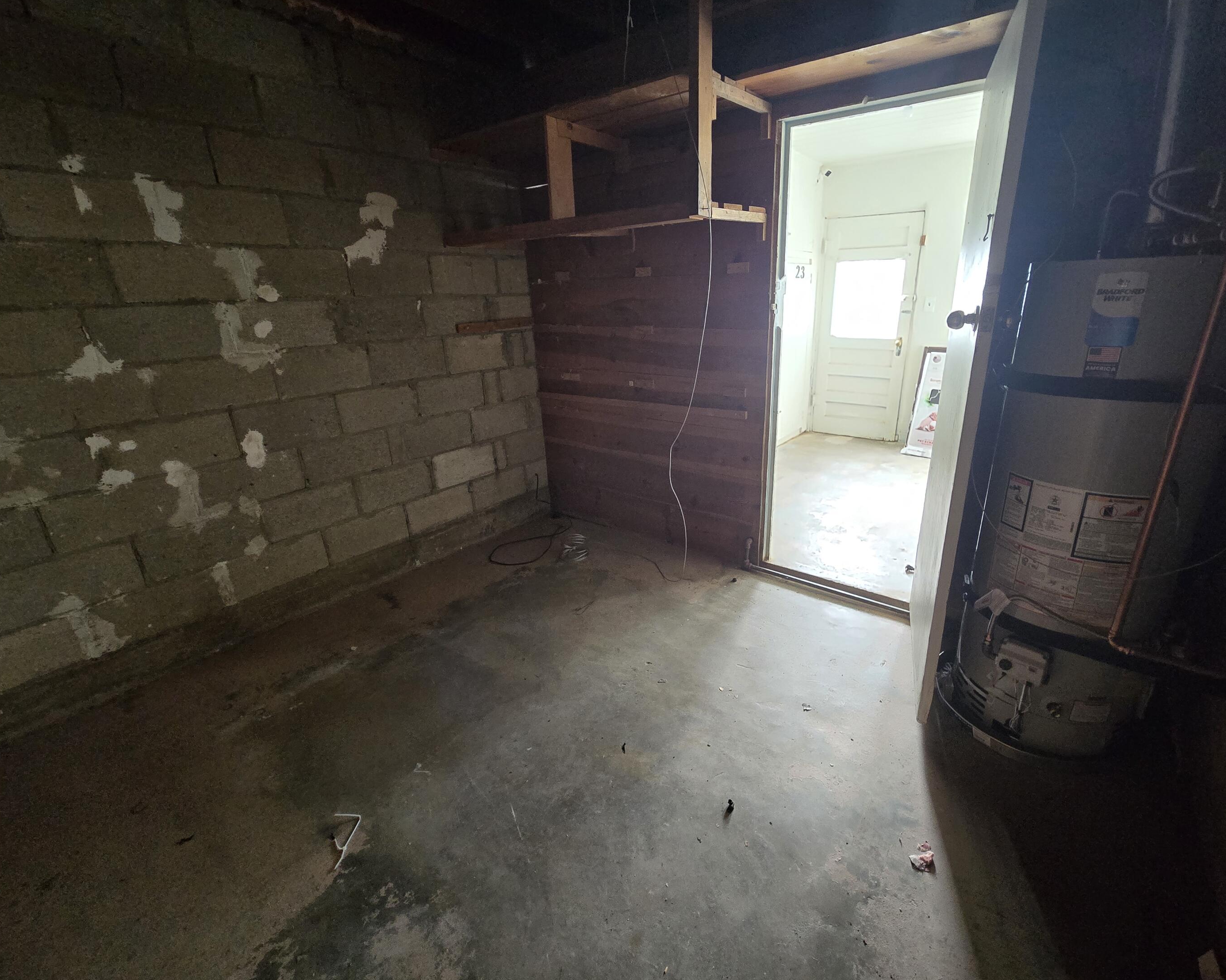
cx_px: 663
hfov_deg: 100.5
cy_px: 495
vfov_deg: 88.0
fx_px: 508
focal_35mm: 14
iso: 320
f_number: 2.2
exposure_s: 1/60
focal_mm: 2.2
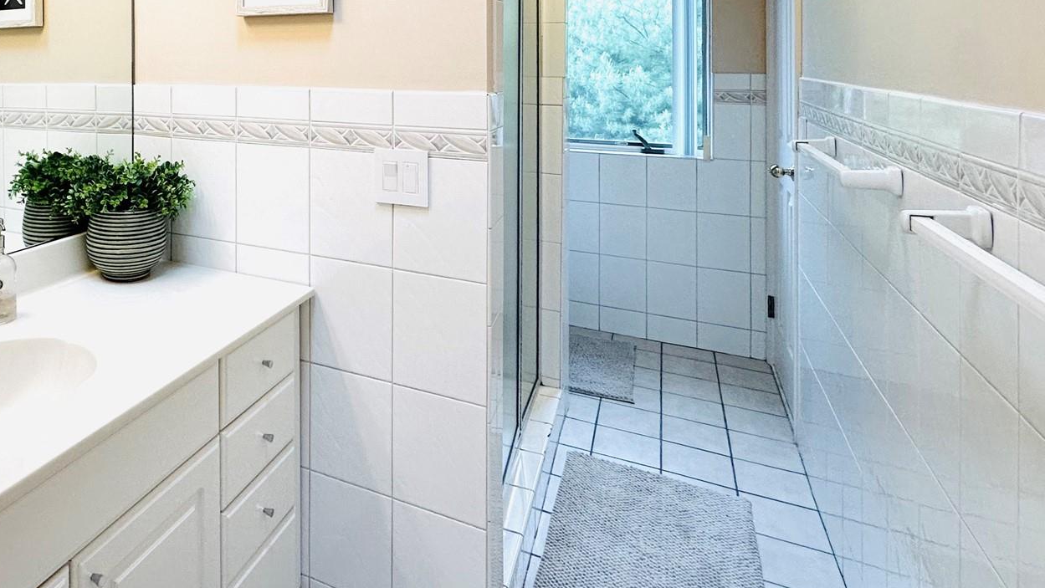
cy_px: 59
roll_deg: -0.4
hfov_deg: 69.0
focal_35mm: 25
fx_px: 693
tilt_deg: +0.6
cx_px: 255
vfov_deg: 42.3
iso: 160
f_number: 2.2
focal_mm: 2.22
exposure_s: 1/120
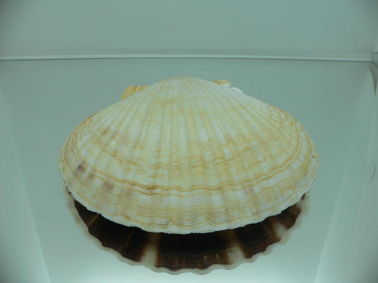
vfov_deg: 40.7
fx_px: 382
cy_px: 142
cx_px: 189
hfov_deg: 52.6
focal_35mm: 35
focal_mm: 4.6
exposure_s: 1/80
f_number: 2.8
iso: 80
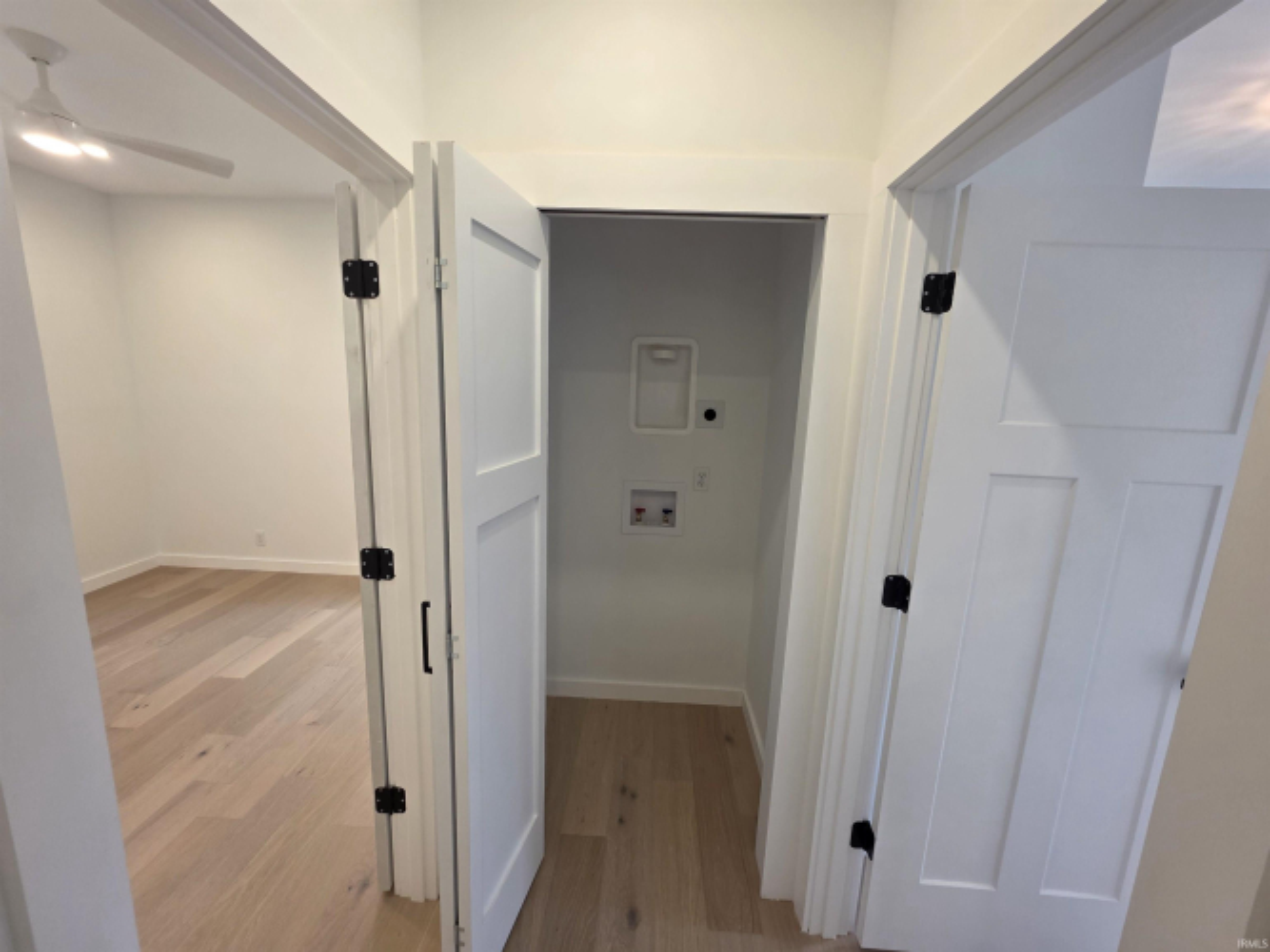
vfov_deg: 89.9
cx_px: 635
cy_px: 476
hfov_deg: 106.2
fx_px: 477
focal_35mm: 13
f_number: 1.9
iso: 125
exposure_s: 1/120
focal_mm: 2.2
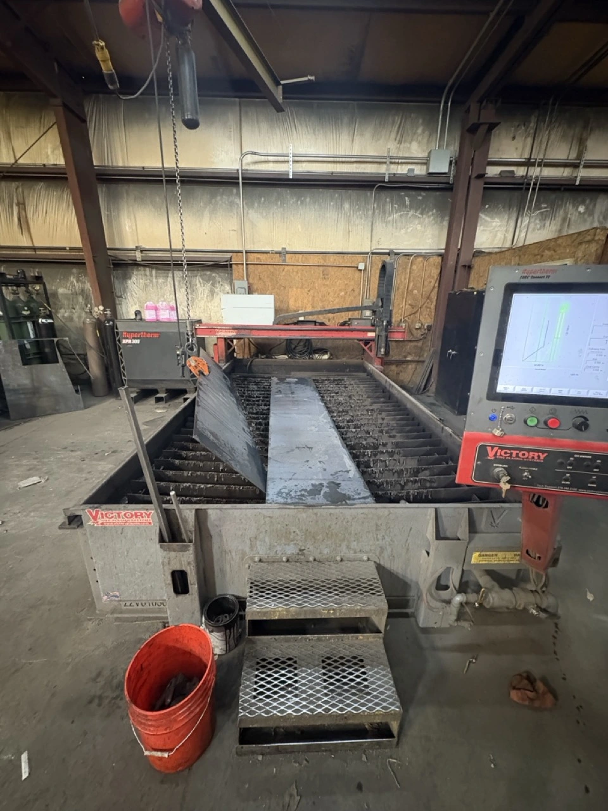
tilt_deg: -17.0
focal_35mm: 14
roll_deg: -0.5
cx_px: 304
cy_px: 406
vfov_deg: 102.1
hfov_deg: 85.7
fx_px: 328
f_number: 2.2
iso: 1000
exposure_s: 1/30
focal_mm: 2.22
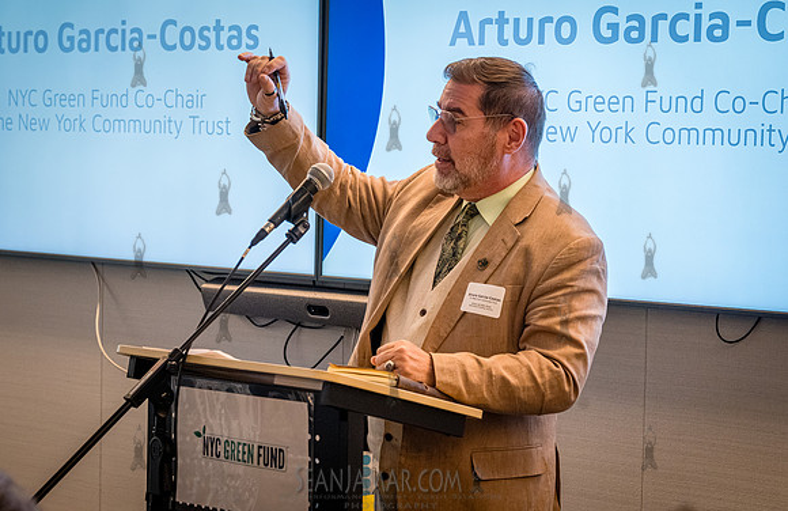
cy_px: 289
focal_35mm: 93
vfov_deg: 14.5
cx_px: 436
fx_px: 2010
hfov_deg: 22.2
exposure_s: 1/250
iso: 5000
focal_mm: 83
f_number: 5.6
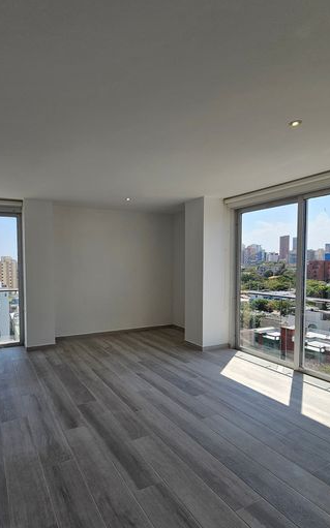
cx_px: 114
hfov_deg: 63.5
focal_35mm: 18
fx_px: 259
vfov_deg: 91.0
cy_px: 277
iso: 50
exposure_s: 1/432
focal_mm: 2.2
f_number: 2.2
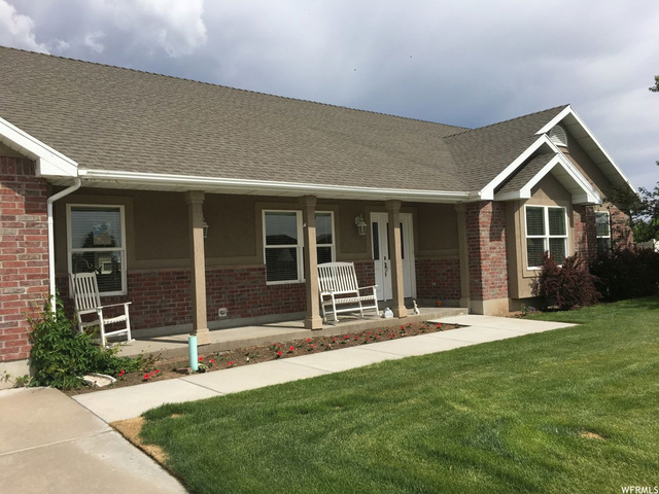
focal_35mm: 29
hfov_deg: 61.7
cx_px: 330
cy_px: 247
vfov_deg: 48.2
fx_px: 552
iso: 25
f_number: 2.2
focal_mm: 4.15
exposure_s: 1/2564
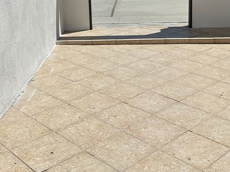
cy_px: 13
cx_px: 135
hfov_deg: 36.7
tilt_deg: -10.6
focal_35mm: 52
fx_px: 345
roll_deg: +0.7
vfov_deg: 26.9
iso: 80
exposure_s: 1/13699
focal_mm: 6.86
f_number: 1.78
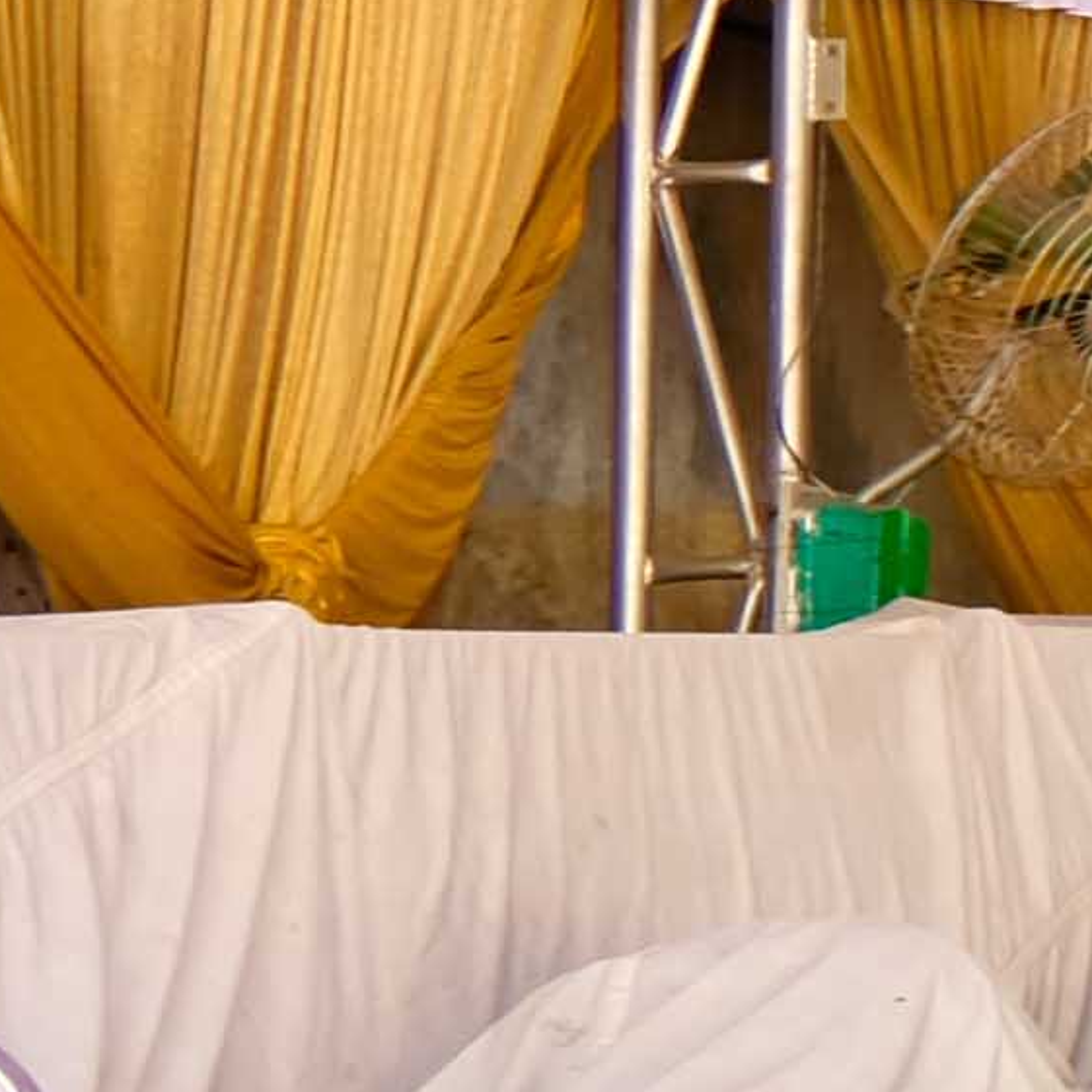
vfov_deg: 8.0
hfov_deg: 6.1
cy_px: 393
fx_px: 7780
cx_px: 4880
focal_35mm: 218
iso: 200
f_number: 4
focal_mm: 16
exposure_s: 1/40
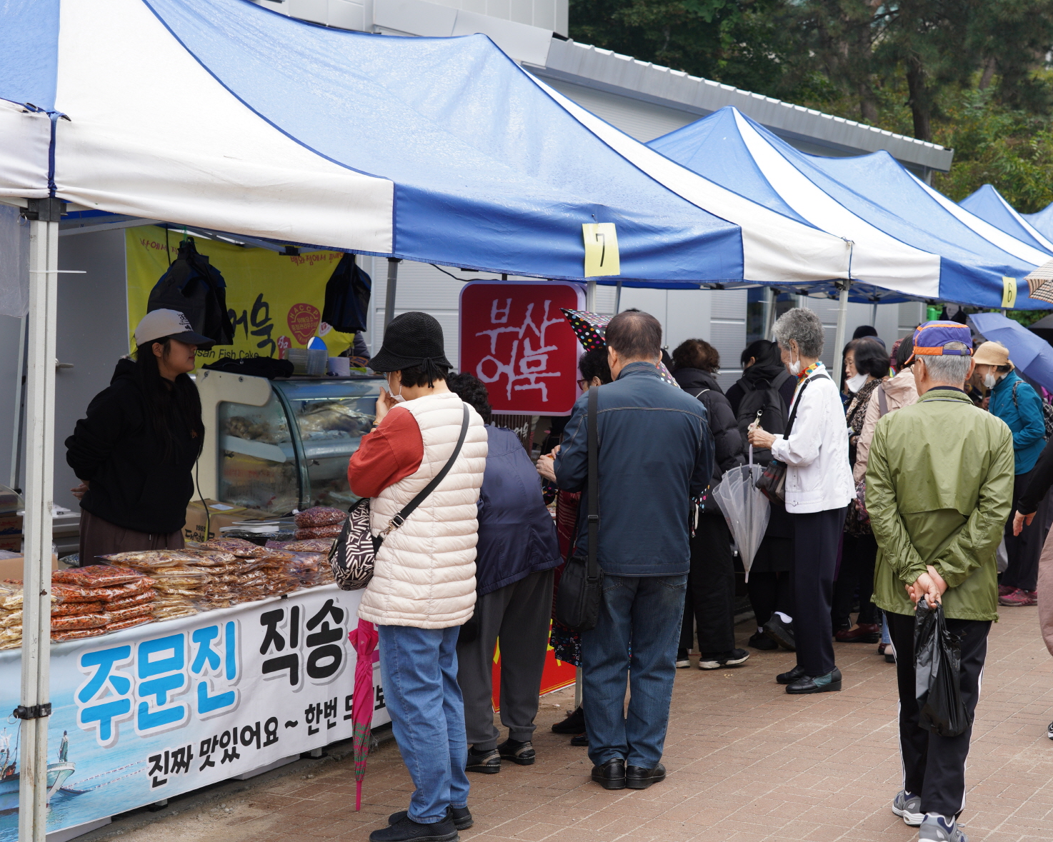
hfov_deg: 34.1
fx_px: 1714
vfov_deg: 27.6
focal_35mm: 55
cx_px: 624
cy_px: 423
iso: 320
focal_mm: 48
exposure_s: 1/125
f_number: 5.6
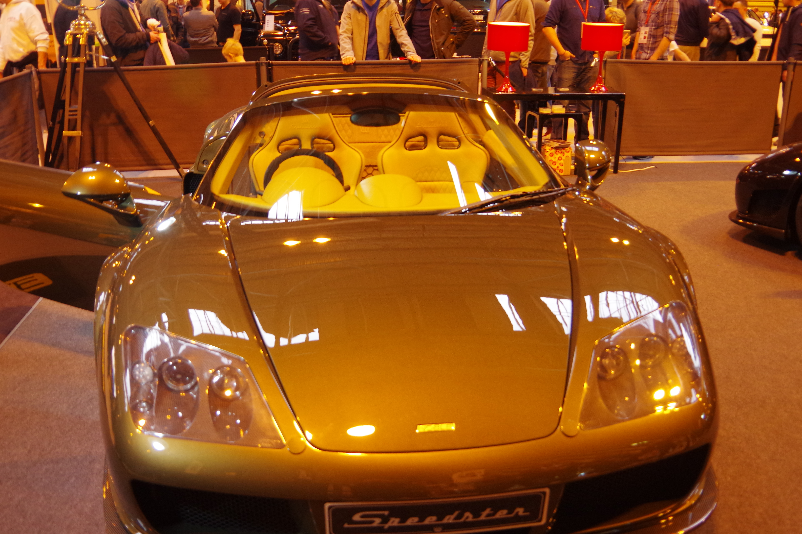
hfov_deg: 55.8
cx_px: 406
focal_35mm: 34
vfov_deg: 38.7
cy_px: 320
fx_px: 757
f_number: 3.5
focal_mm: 18
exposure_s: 1/40
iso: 1600
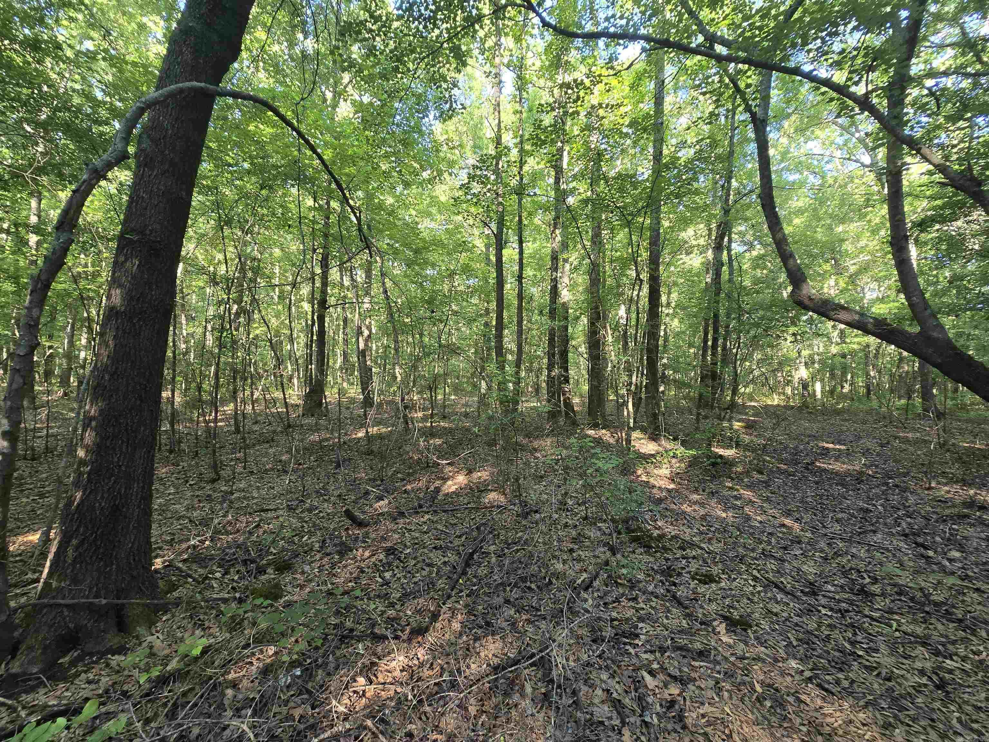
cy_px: 371
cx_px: 494
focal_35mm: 13
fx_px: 371
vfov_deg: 89.9
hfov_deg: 106.2
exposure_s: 1/60
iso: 125
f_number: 2.2
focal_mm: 2.2
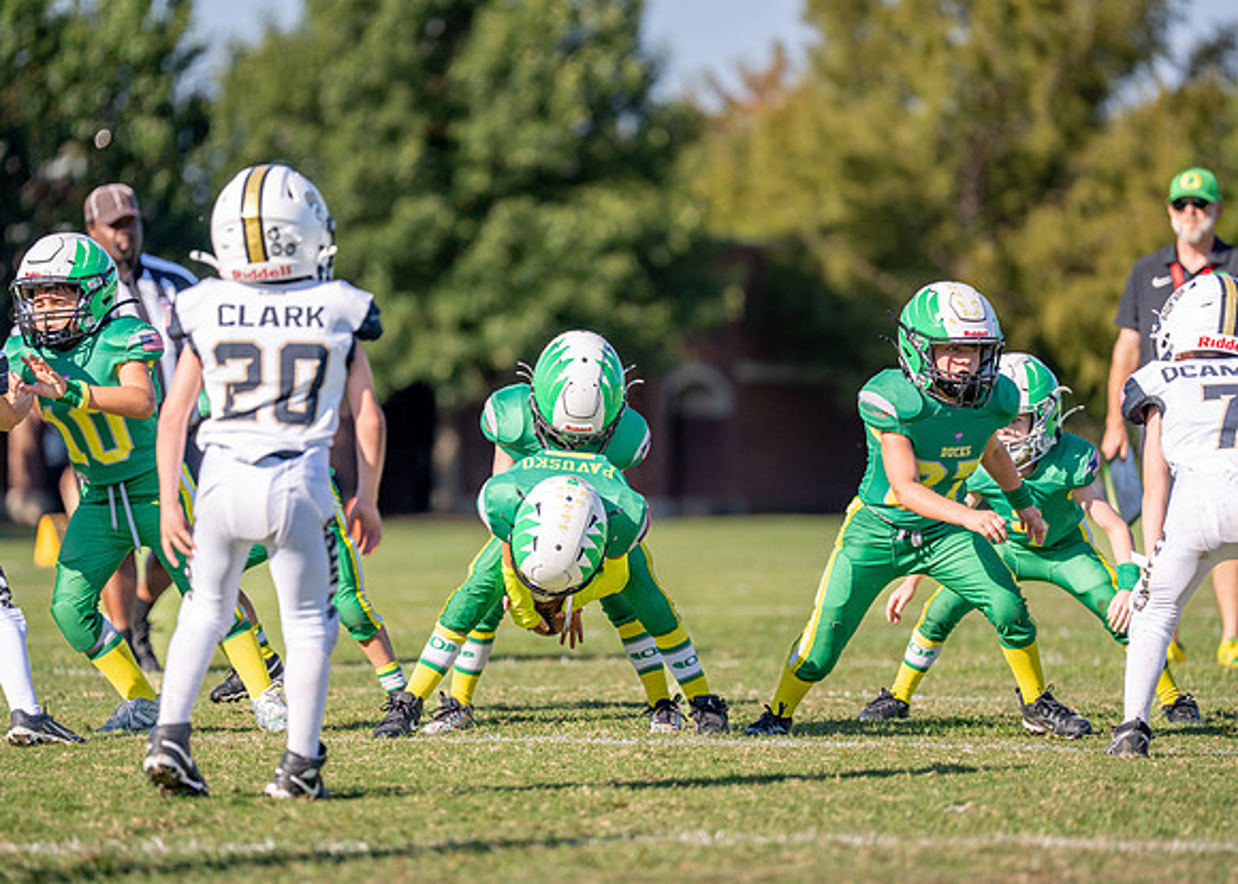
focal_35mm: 220
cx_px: 594
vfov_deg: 6.5
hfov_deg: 9.2
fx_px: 7734
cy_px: 443
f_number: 2.8
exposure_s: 1/4000
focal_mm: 200
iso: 250
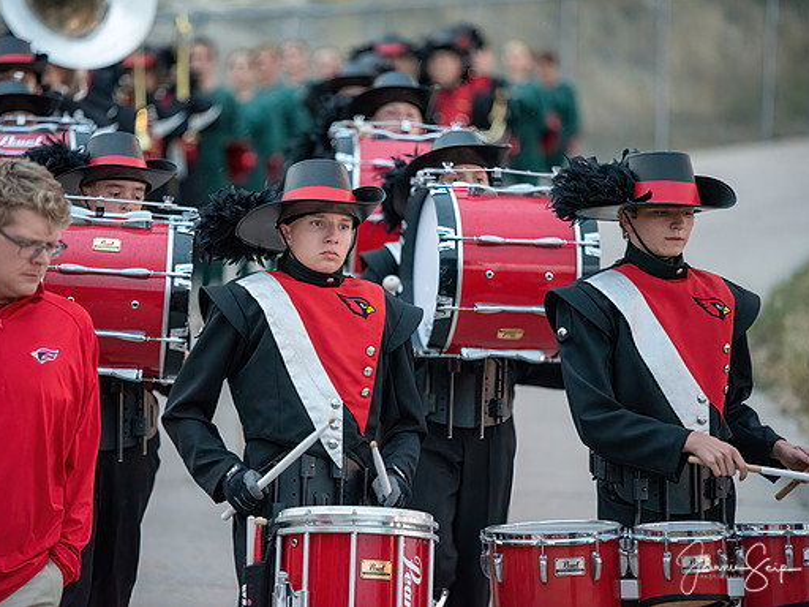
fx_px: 4581
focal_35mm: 196
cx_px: 363
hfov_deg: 10.1
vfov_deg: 7.6
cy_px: 303
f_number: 2.8
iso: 6400
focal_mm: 180
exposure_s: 1/400
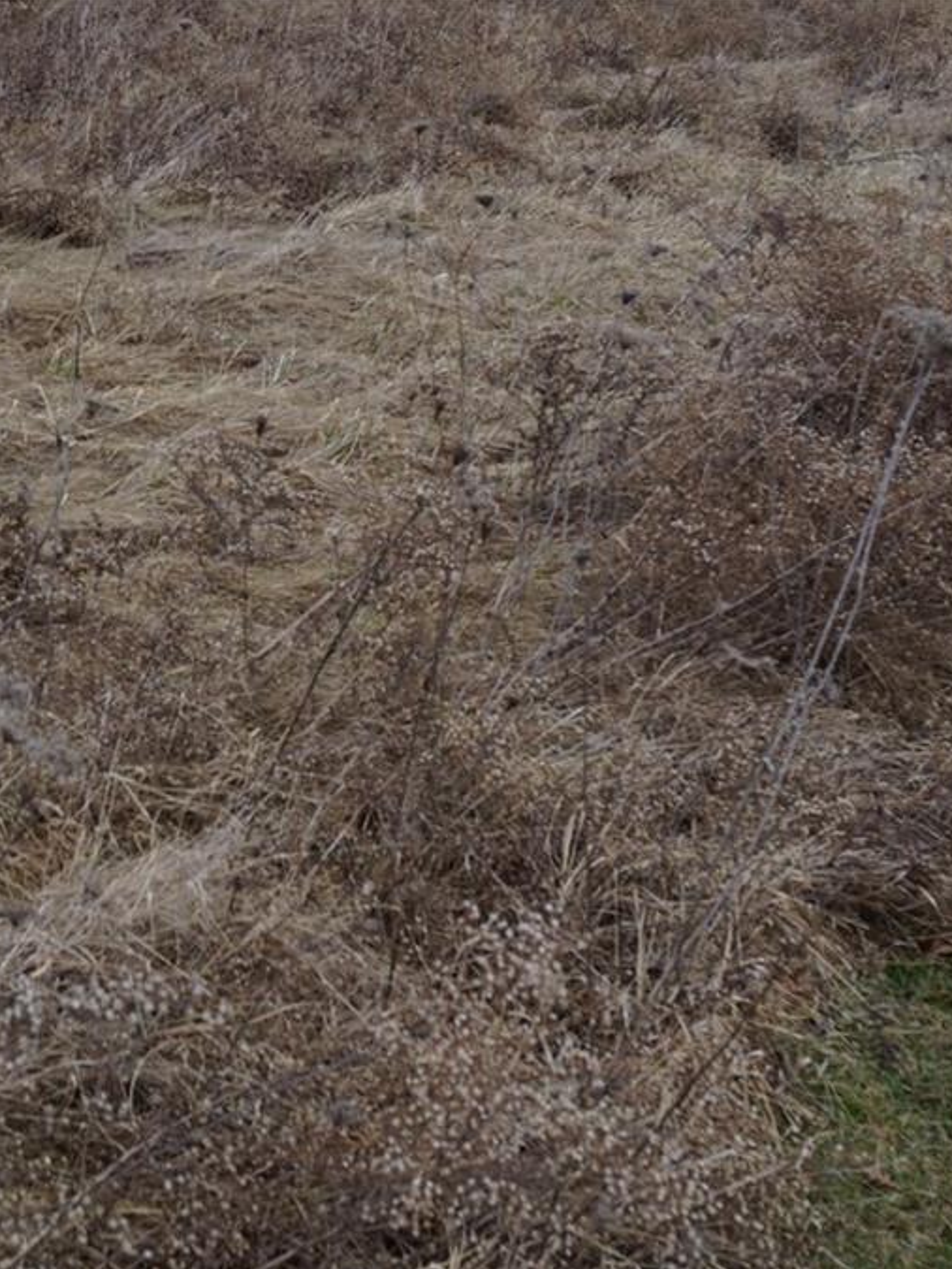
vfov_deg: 27.8
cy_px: 636
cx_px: 312
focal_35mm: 70
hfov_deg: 20.9
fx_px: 2565
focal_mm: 32
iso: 100
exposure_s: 1/80
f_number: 9
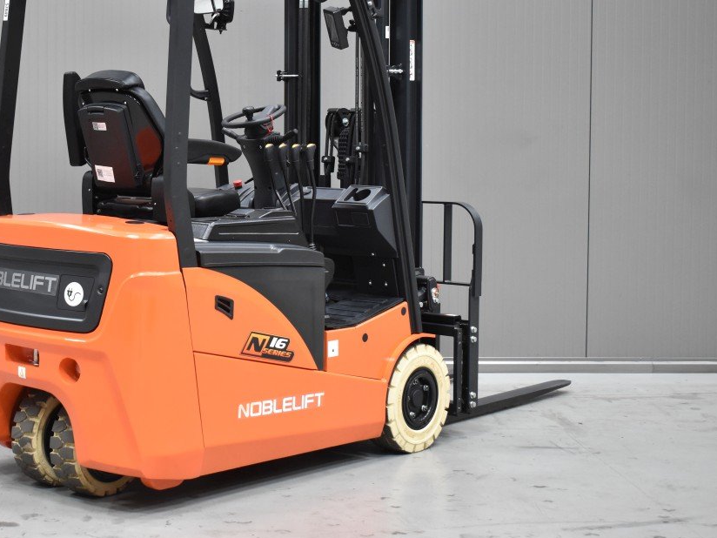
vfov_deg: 23.2
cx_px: 207
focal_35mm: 63
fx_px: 1305
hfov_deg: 30.4
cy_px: 195
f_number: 4.5
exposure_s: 1/40
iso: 1250
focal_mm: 30
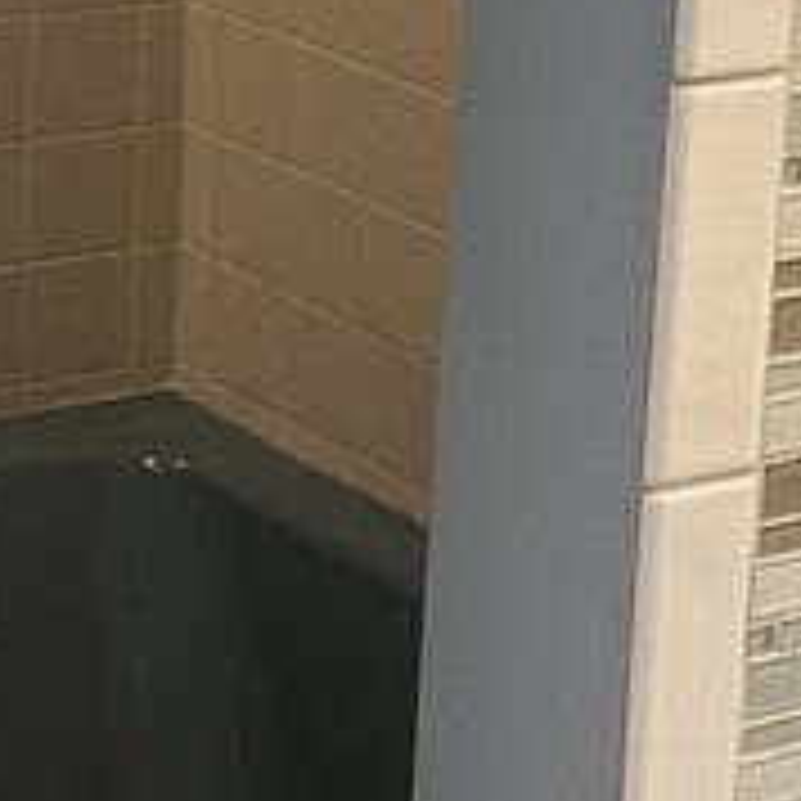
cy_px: -45
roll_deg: -4.7
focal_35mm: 129
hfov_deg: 13.5
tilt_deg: -11.7
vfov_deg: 13.3
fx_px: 3377
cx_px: 500
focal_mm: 6.86
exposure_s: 1/60
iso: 160
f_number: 1.78
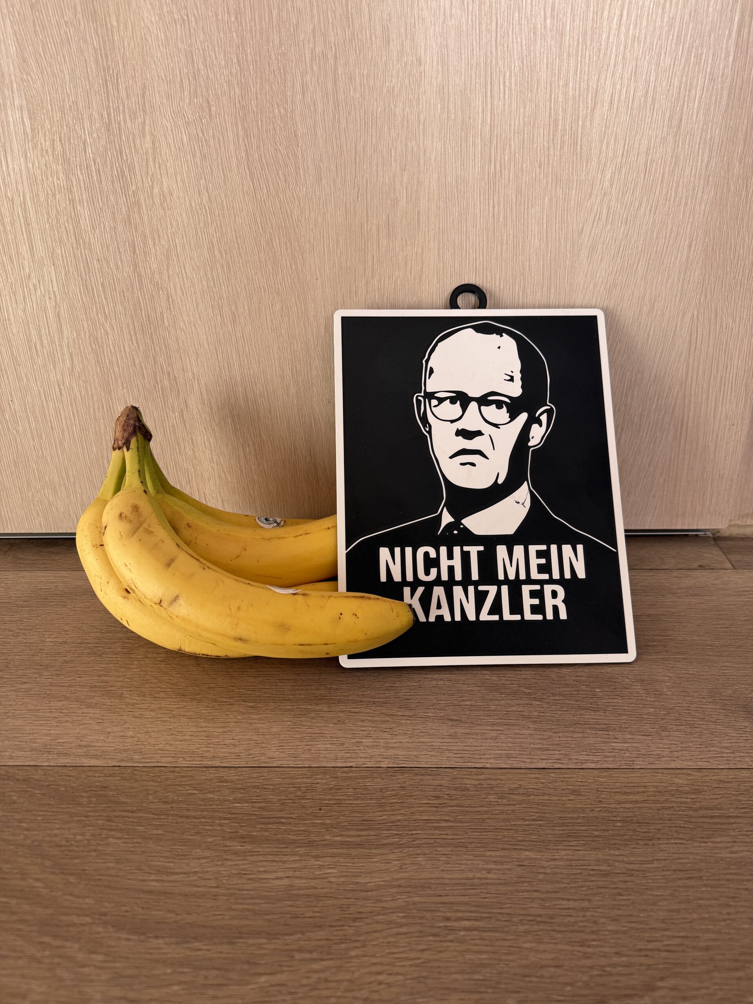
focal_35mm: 24
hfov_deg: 56.8
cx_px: 376
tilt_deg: -25.6
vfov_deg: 71.6
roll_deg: +1.4
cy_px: 502
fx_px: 696
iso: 100
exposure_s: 1/121
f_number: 1.78
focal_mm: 6.76
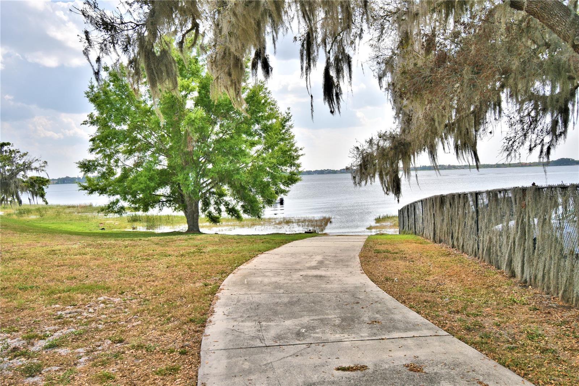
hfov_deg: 61.9
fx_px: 482
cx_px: 290
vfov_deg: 43.6
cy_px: 193
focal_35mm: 30
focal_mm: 20
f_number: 5.6
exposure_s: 1/640
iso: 100
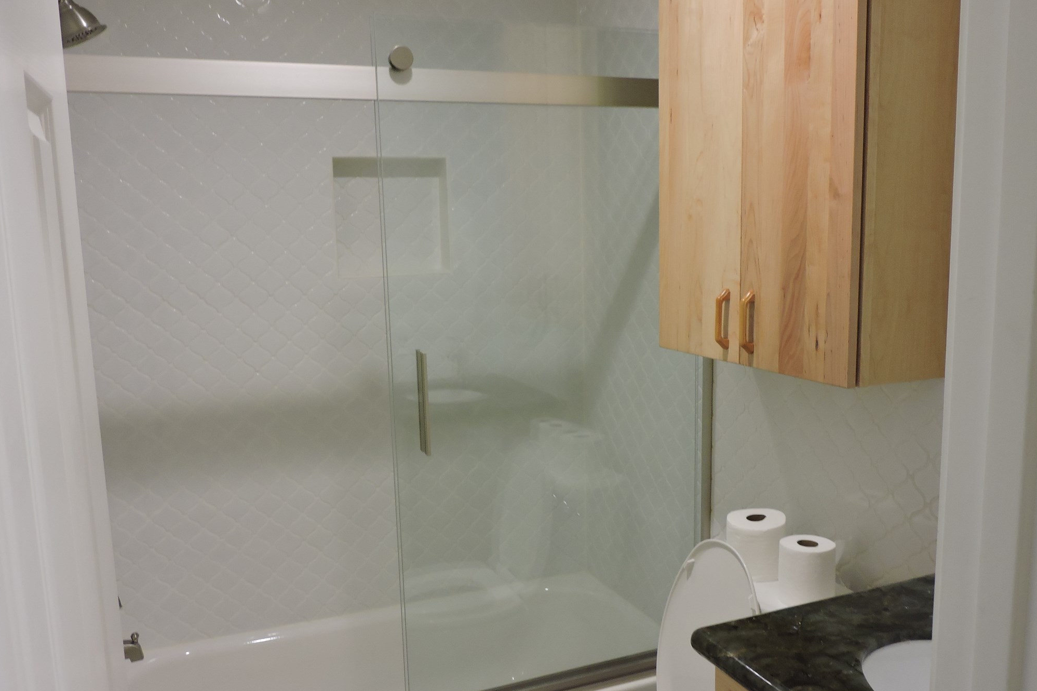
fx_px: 922
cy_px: 381
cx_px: 529
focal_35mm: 32
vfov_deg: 41.1
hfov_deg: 58.7
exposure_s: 1/30
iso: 320
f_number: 3.1
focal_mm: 5.4
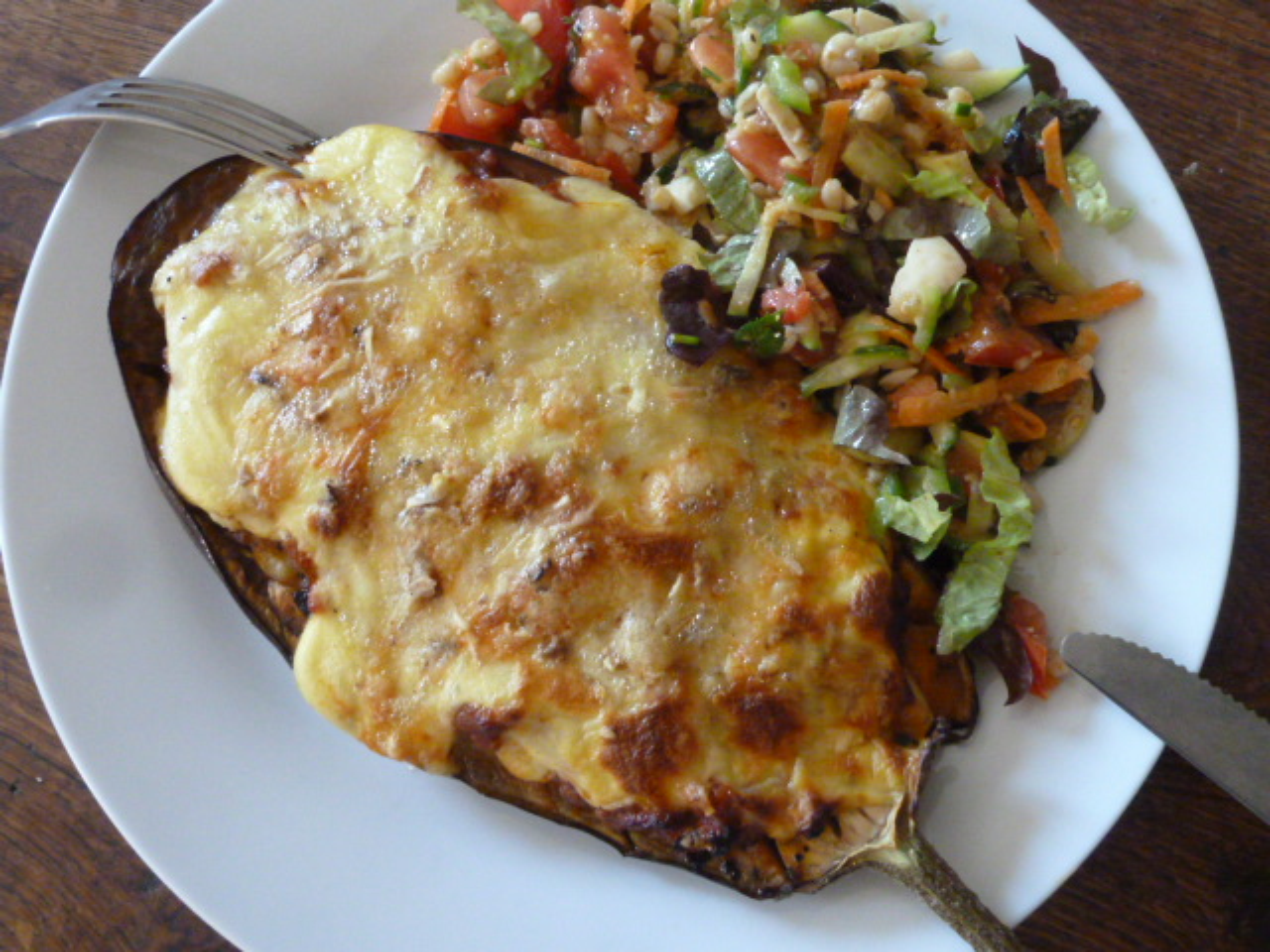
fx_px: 1468
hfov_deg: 46.8
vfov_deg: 36.0
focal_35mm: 40
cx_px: 635
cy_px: 476
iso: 800
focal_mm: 6.5
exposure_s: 1/40
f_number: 3.6
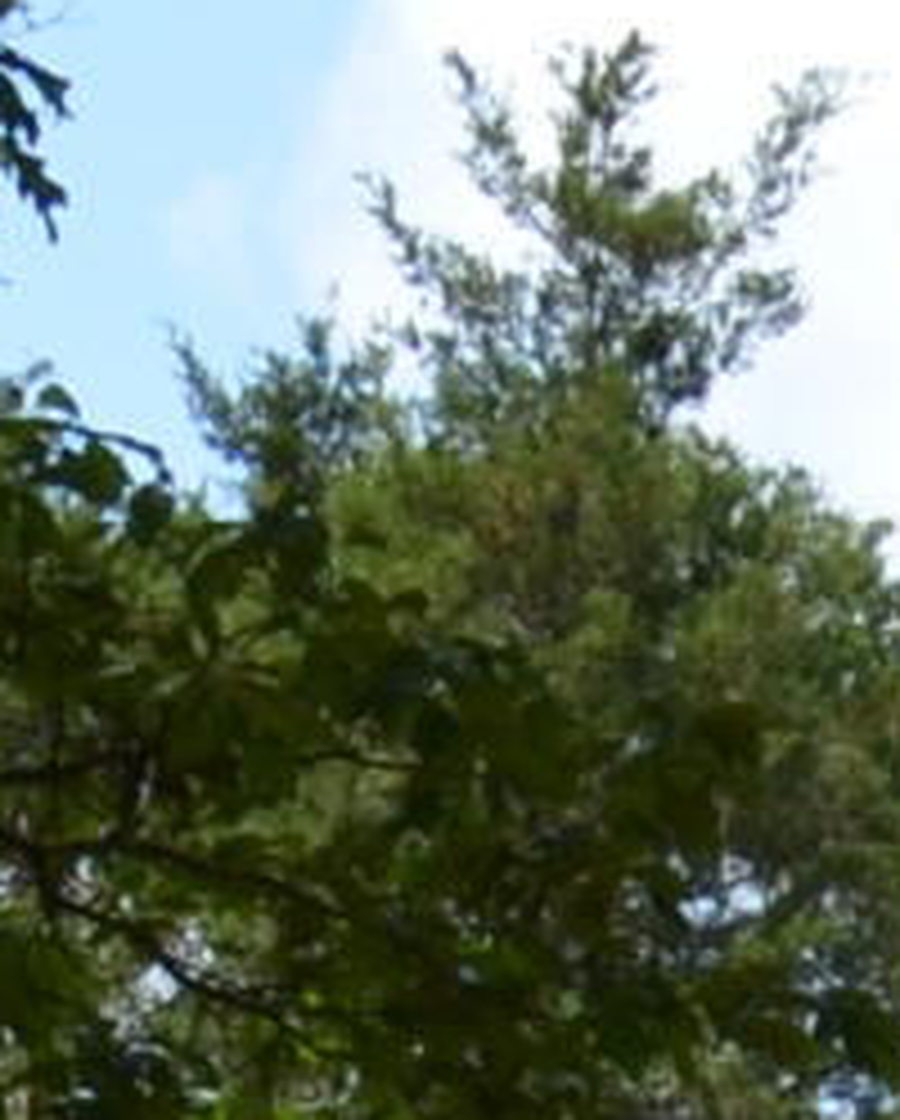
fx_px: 15710
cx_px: 225
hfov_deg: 3.3
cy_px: 3515
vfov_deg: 3.9
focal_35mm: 473
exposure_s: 1/250
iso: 125
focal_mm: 28
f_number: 8
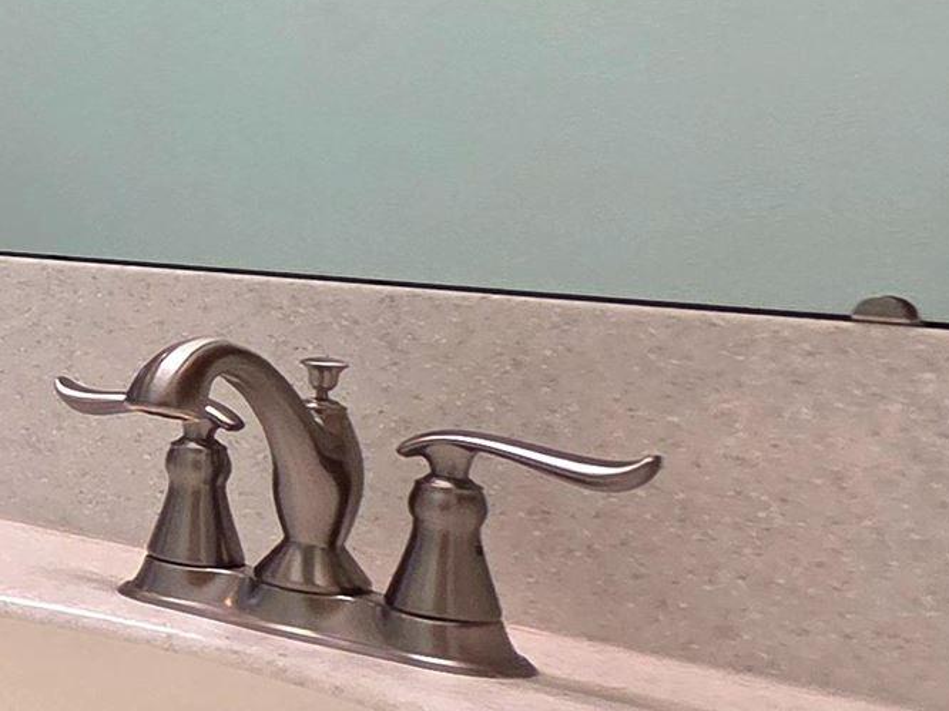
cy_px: 209
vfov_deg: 24.2
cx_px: -1220
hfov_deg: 16.3
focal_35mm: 60
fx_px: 1644
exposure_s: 1/120
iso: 125
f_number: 2.2
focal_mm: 2.2
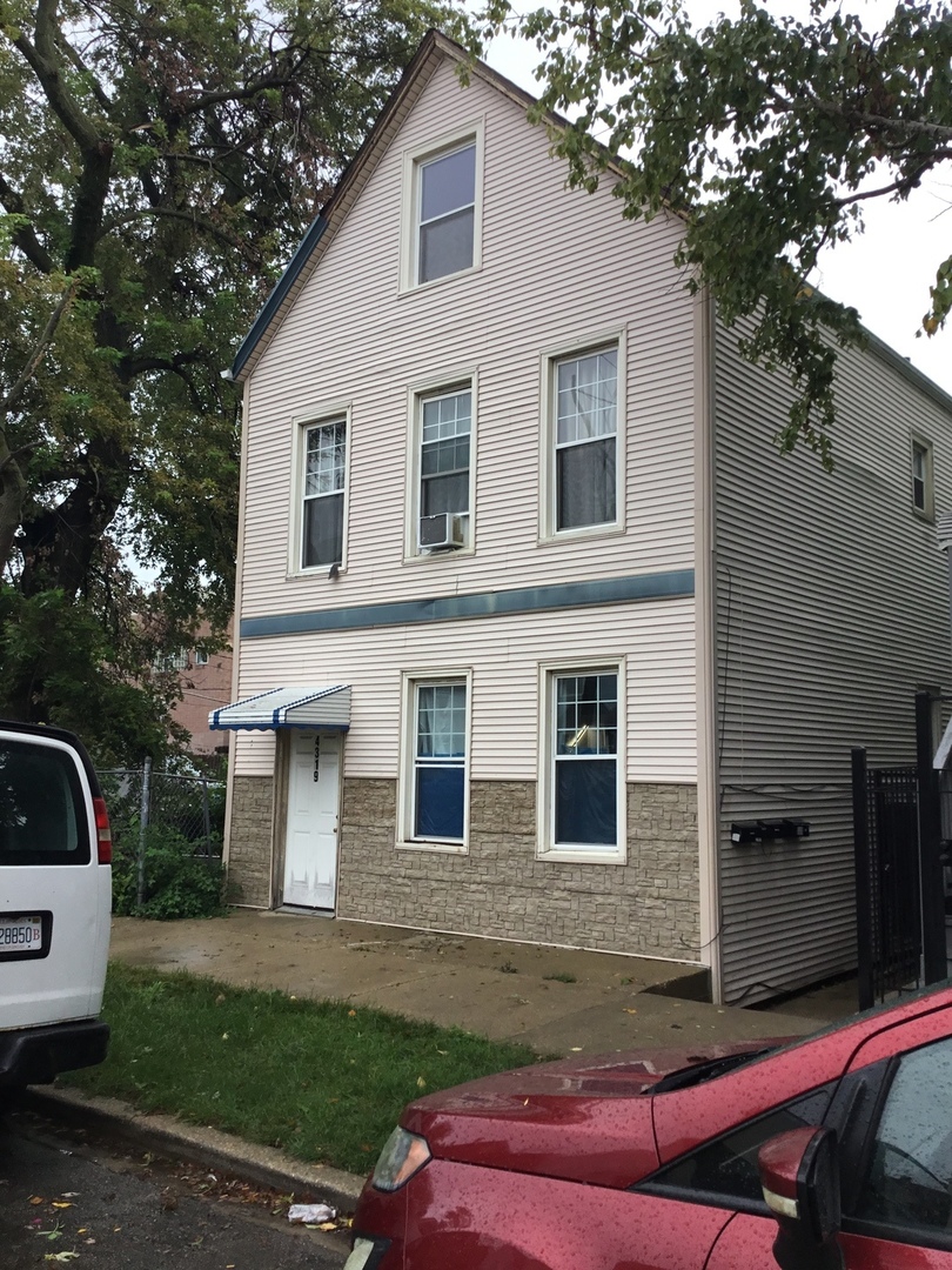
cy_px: 635
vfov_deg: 58.4
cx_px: 476
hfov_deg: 45.4
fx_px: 1137
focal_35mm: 31
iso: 25
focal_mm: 3.3
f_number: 2.4
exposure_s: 1/377
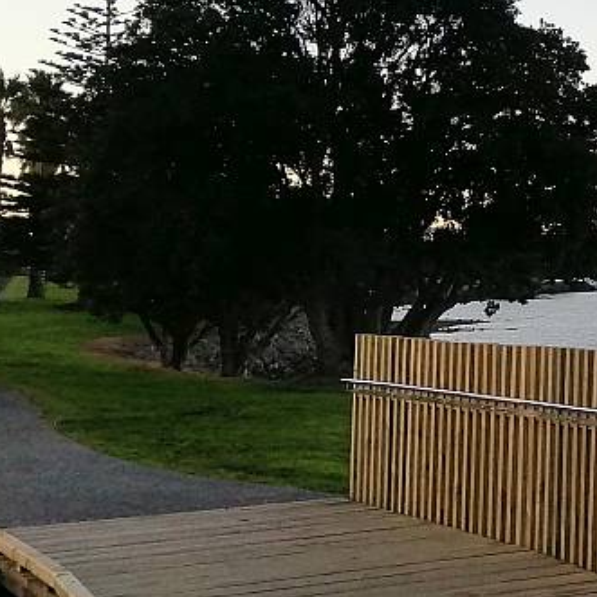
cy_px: 141
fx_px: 1737
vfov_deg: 19.4
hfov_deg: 16.4
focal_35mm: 89
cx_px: 1075
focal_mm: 3.81
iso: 160
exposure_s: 1/559
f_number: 2.2
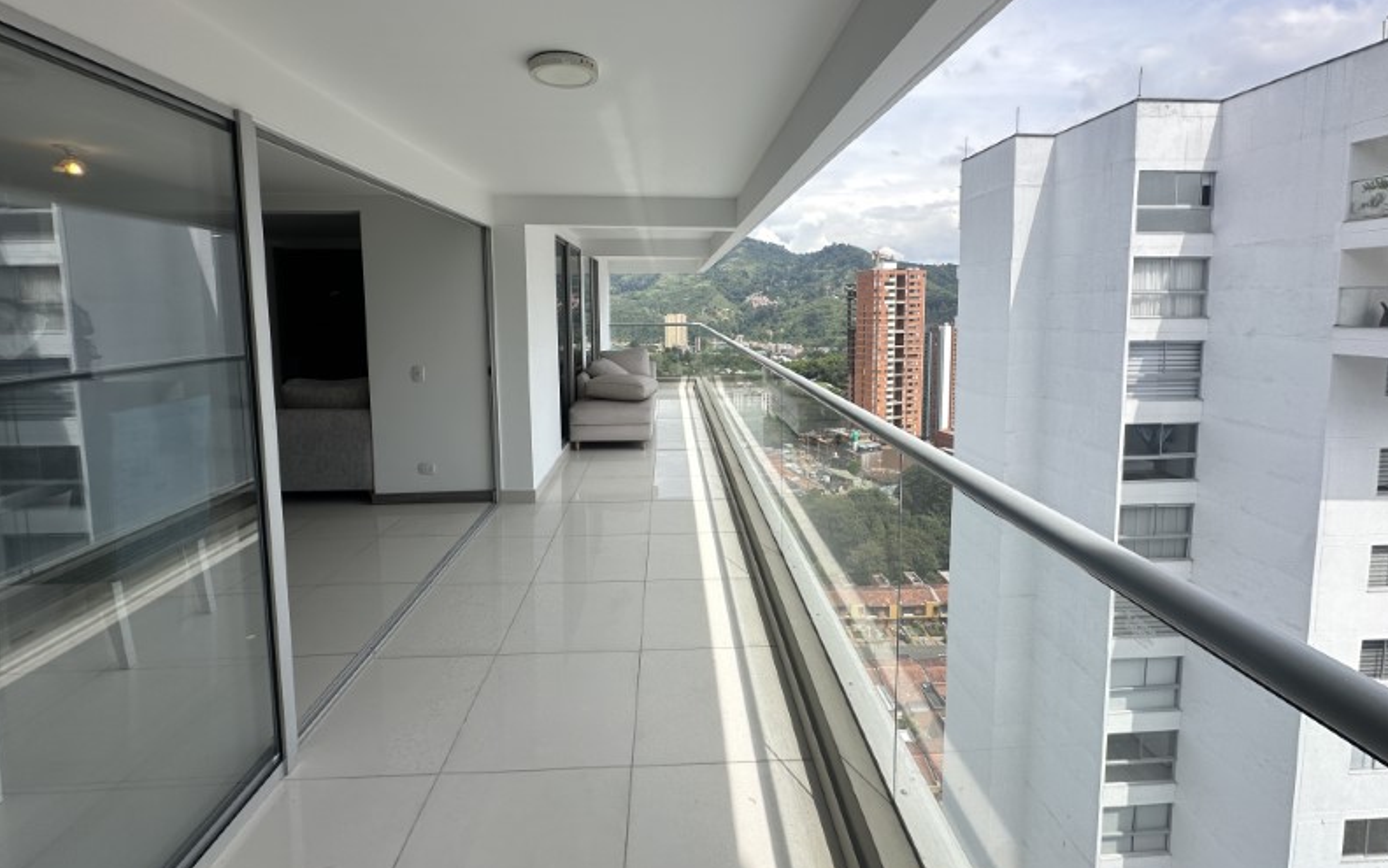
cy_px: 352
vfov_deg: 74.1
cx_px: 695
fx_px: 568
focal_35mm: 15
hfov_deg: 101.4
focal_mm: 2.22
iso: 40
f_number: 2.2
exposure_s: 1/1490
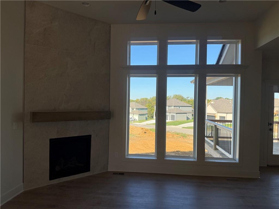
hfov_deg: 71.6
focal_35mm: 24
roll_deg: -1.6
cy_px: 104
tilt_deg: +0.6
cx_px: 140
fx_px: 193
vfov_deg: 56.8
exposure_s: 1/1139
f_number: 1.78
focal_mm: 6.76
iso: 100
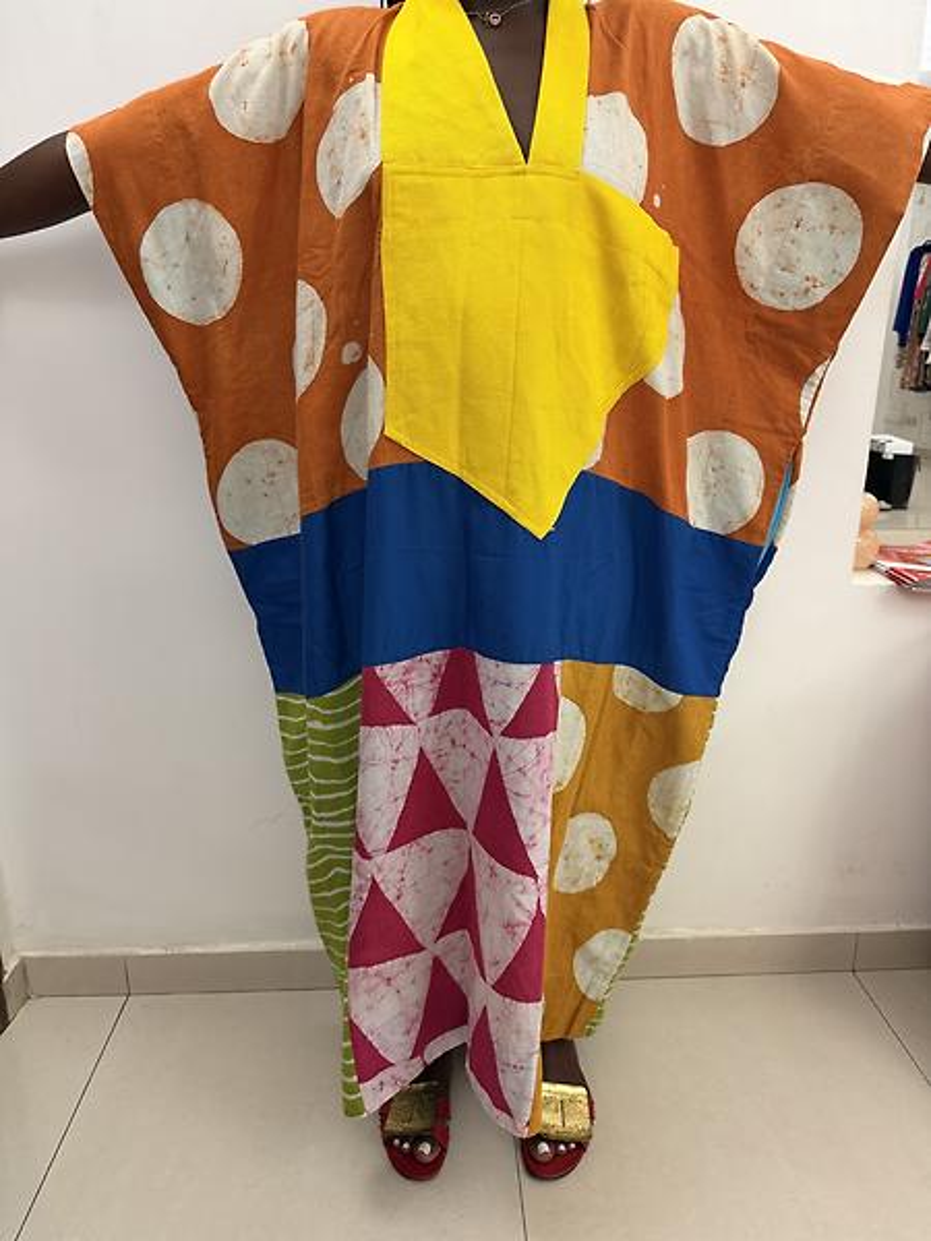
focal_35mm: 24
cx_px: 466
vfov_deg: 71.6
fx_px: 861
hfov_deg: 56.8
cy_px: 620
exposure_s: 1/50
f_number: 1.78
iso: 320
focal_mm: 6.76
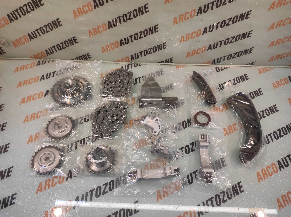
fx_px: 143
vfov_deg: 74.7
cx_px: 146
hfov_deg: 91.1
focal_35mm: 17
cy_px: 108
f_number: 1.79
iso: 125
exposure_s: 1/50
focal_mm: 4.74
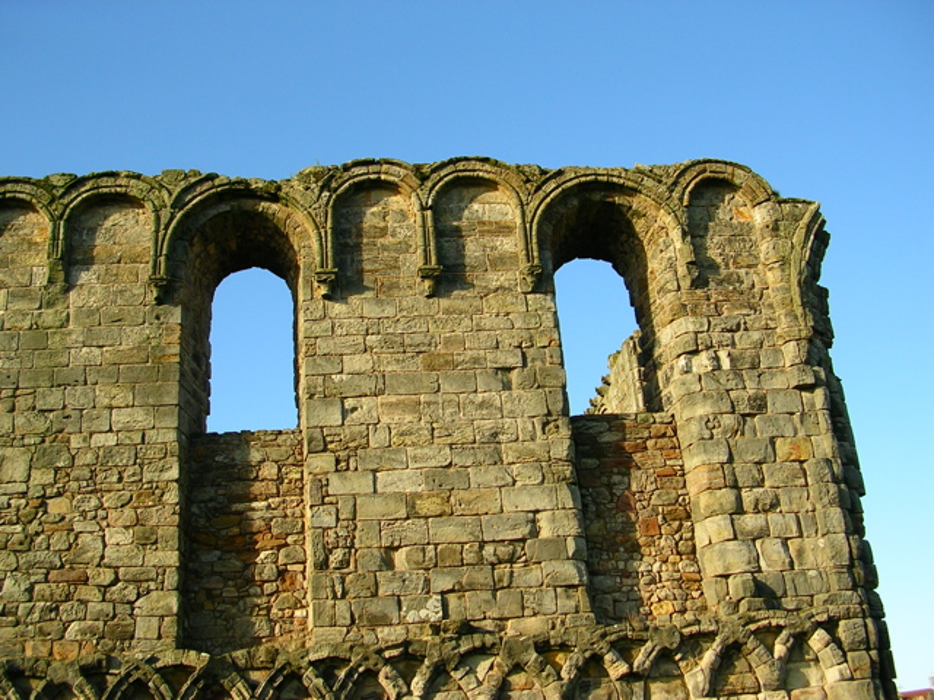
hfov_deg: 49.0
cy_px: 350
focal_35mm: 38
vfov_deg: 37.7
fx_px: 1025
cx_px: 467
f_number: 2.8
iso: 50
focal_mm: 5.8
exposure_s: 1/432
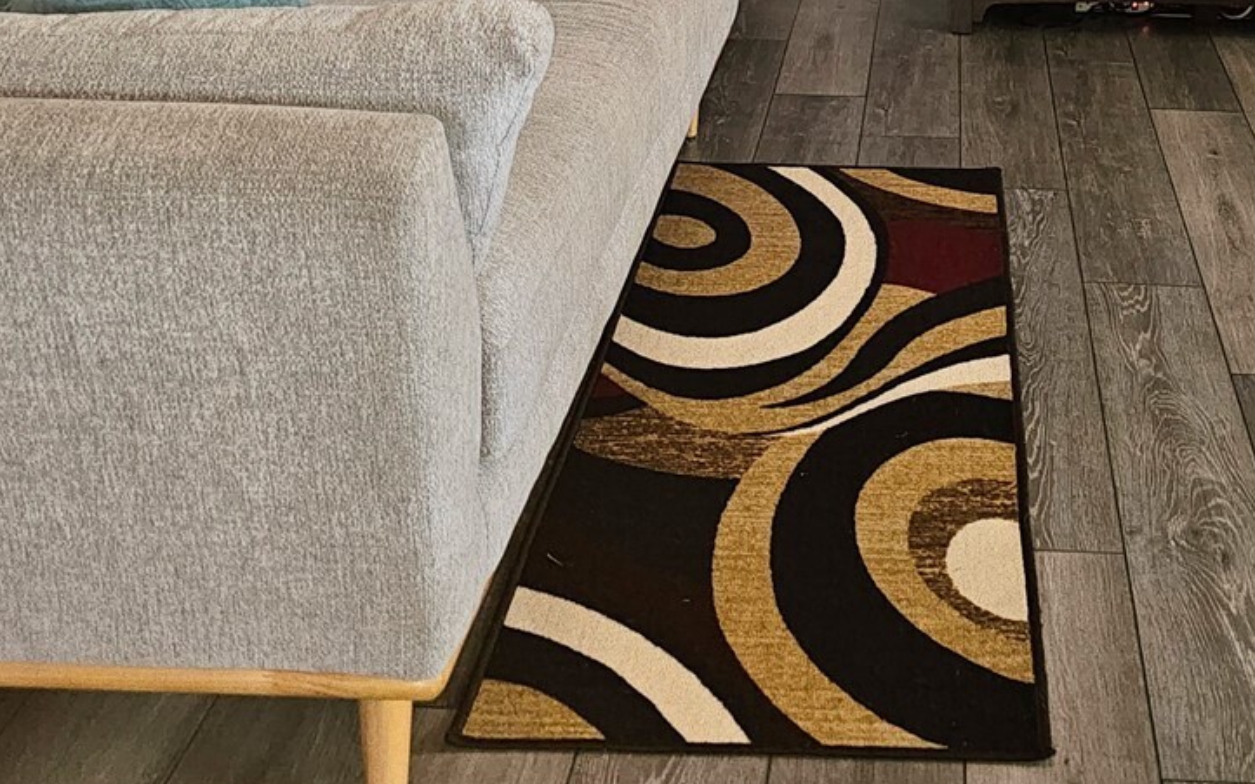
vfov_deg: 21.6
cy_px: -238
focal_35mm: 54
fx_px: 1847
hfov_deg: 36.8
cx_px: 909
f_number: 1.7
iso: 125
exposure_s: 1/24
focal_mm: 6.3
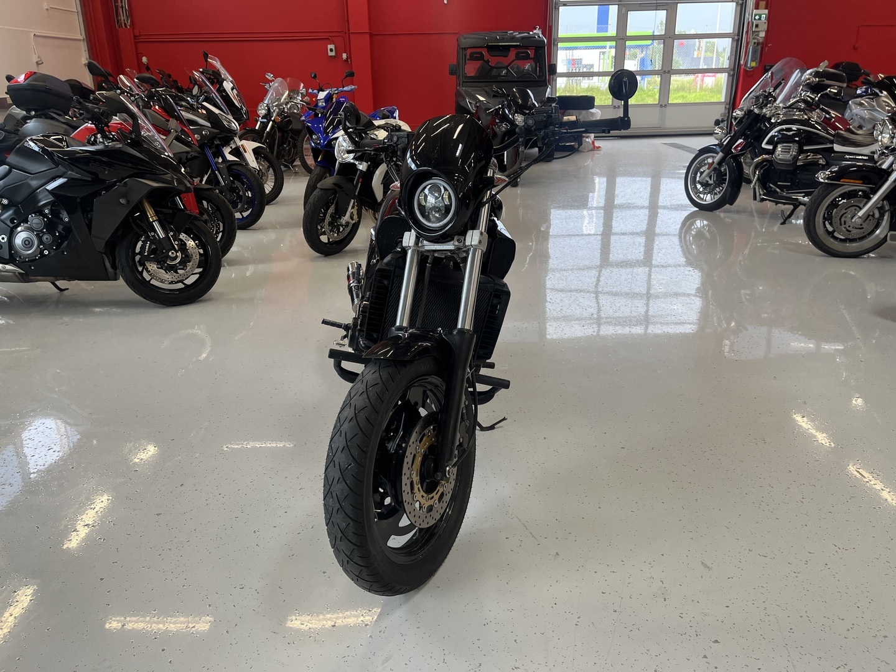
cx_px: 448
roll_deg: +1.9
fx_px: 673
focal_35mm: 26
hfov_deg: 67.3
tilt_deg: -19.8
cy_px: 336
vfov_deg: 53.1
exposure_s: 1/100
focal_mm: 5.1
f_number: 1.6
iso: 40
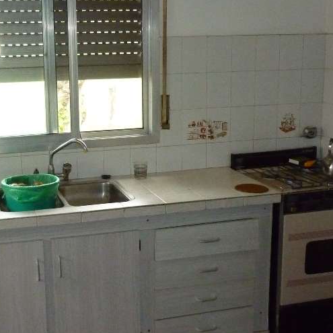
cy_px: 158
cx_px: 99
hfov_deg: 31.8
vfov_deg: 32.2
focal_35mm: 53
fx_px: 577
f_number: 2.8
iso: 800
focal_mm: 5.5
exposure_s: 1/160
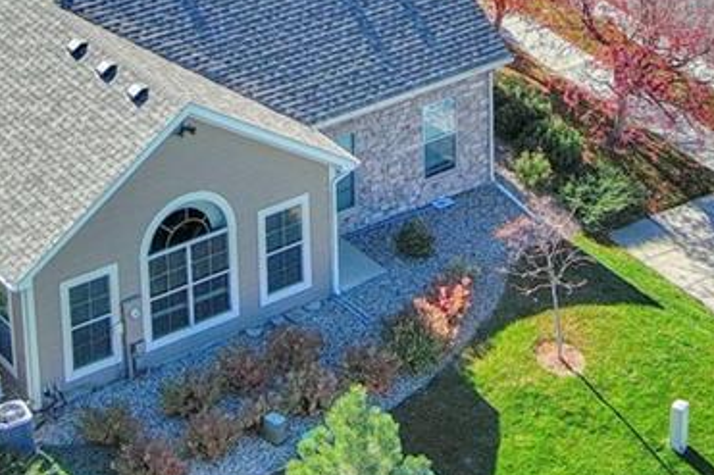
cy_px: -321
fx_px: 2478
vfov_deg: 10.4
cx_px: 473
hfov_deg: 16.4
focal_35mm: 125
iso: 100
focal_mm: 10.6
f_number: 2.8
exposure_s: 1/965
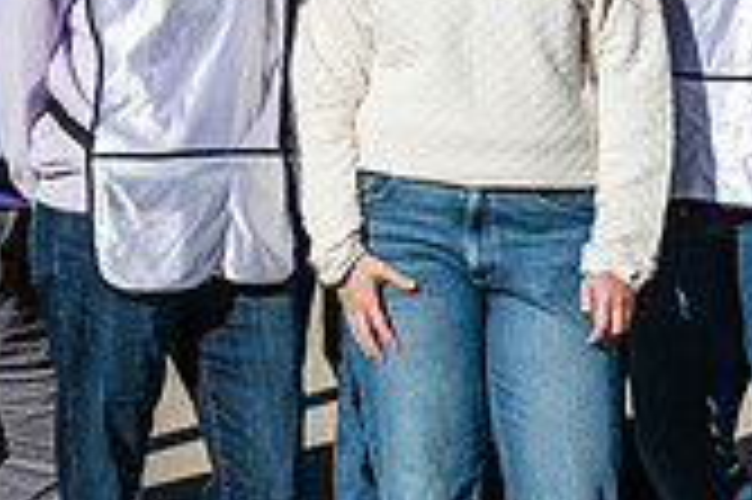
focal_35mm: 167
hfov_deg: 12.3
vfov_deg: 8.2
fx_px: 3485
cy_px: 43
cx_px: 500
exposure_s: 1/800
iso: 64
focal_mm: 48
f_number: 4
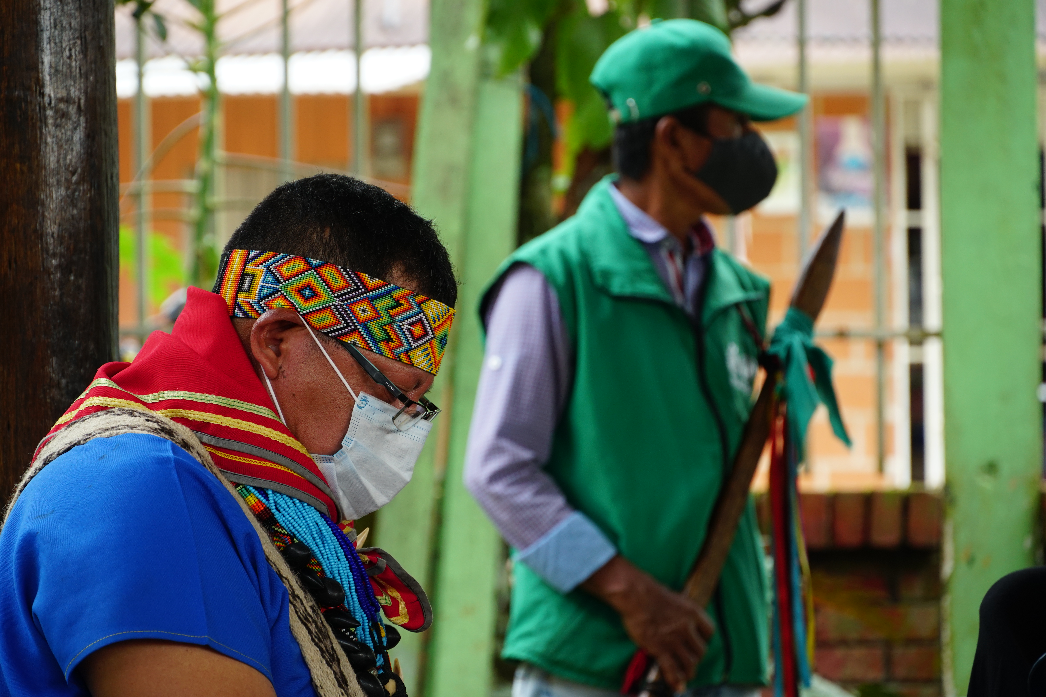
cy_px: 348
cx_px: 523
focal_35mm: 156
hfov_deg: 13.2
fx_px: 4532
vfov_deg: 8.8
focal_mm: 104
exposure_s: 1/160
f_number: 5.6
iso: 500
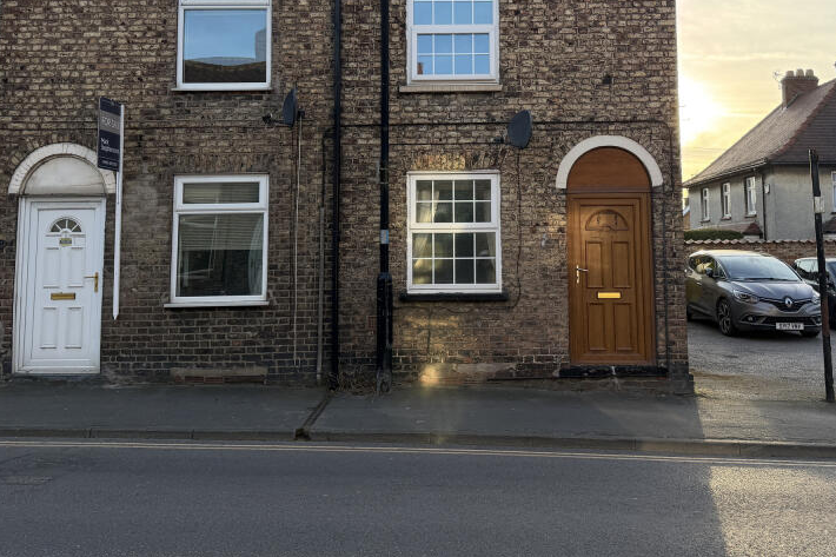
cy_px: 146
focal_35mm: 36
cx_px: 477
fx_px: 836
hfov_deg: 53.0
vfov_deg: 36.1
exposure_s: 1/1292
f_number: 1.78
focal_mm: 6.76
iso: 100
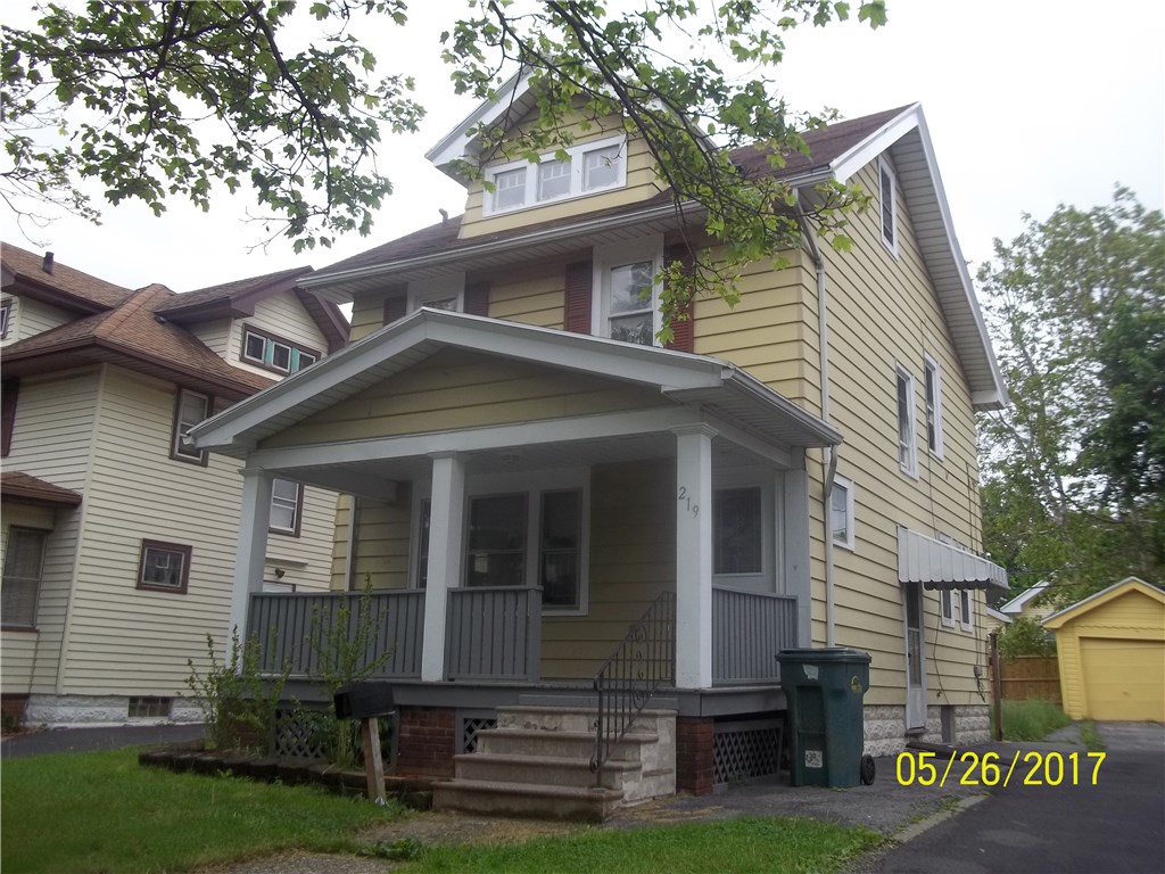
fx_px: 1077
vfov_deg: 44.2
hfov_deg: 56.8
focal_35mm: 32
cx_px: 582
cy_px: 437
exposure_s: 1/400
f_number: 2.9
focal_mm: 5.7
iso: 64
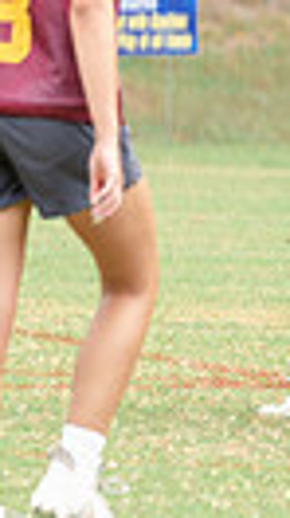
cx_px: 1287
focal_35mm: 1080
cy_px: 169
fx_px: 14802
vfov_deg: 2.0
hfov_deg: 1.1
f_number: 3.5
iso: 250
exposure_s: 1/800
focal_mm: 200
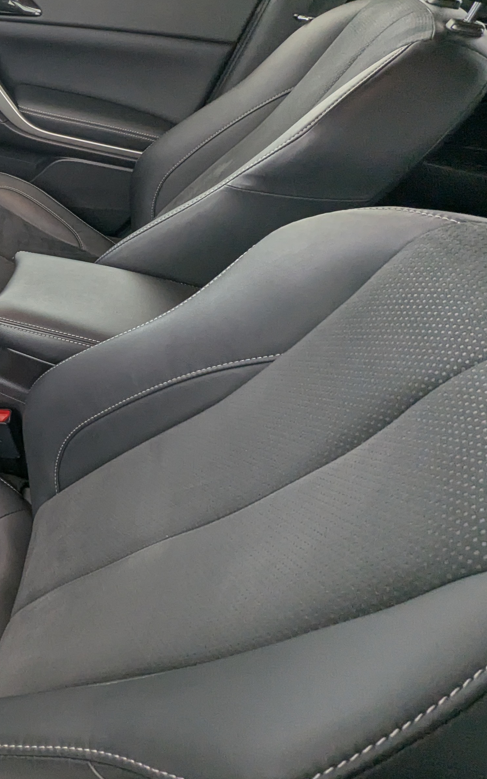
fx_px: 616
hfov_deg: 34.4
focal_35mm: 29
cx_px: -100
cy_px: 332
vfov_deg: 64.3
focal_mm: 2.35
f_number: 2.2
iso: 103
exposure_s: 1/59
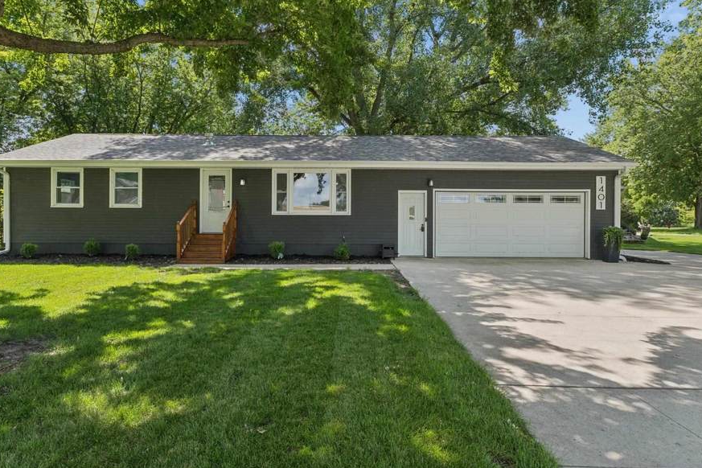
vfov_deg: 57.2
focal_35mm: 22
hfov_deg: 78.6
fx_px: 429
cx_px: 339
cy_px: 227
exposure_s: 1/125
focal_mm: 10
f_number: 8
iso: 250
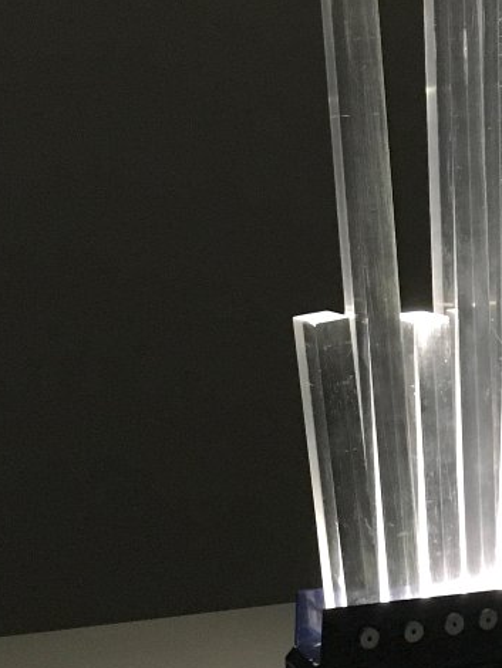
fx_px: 1430
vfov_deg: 26.1
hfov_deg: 19.0
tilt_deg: +0.1
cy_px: 186
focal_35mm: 74
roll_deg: +0.1
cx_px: 576
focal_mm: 4.15
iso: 200
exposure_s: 1/20
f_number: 2.2
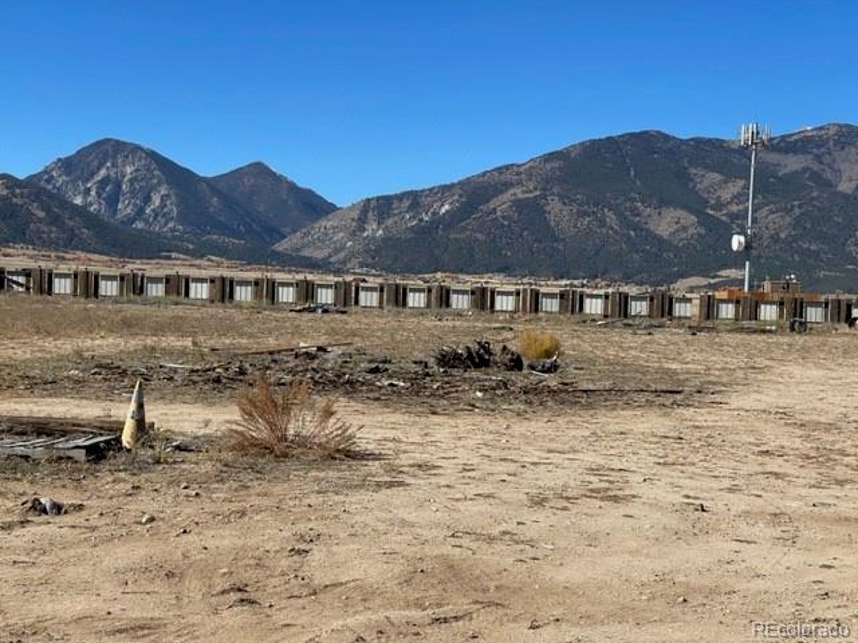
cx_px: 429
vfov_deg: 22.9
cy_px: 322
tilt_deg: +0.1
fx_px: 1586
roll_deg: -2.4
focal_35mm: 64
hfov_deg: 30.3
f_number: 2.2
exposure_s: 1/1357
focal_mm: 7.5
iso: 20
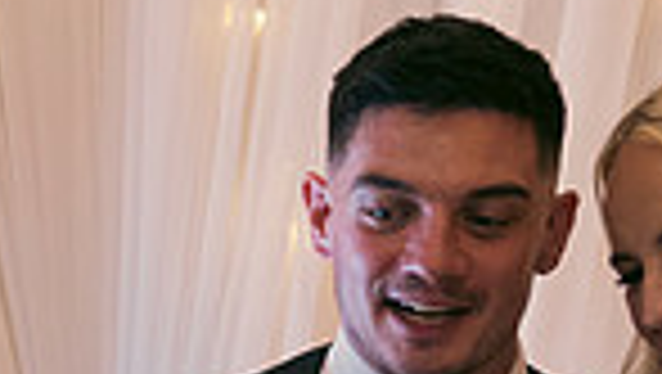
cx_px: 18
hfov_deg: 11.5
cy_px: 692
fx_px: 3268
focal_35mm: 186
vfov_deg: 6.4
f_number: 3.5
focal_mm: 45
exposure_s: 1/160
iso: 640
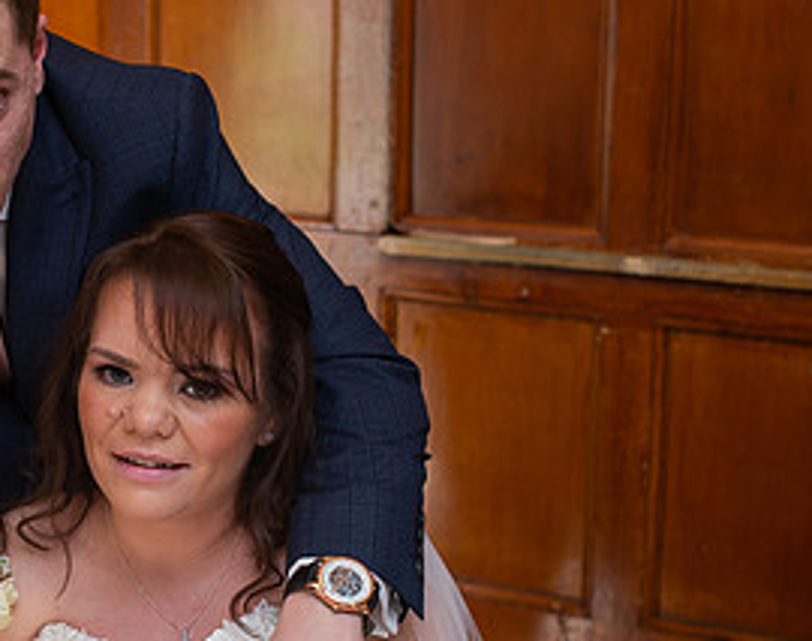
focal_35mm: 98
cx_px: 86
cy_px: 441
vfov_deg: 15.5
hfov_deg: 19.3
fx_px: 2342
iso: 160
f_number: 2.8
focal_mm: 35
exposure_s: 1/100
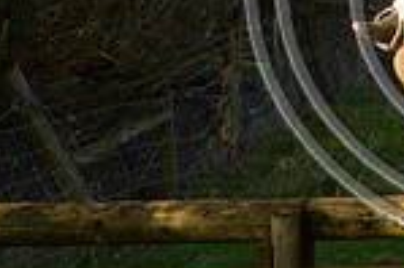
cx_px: 493
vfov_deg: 4.4
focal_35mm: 311
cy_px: -65
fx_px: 3486
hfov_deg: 6.6
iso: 1600
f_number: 6.3
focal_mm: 80
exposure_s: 1/800
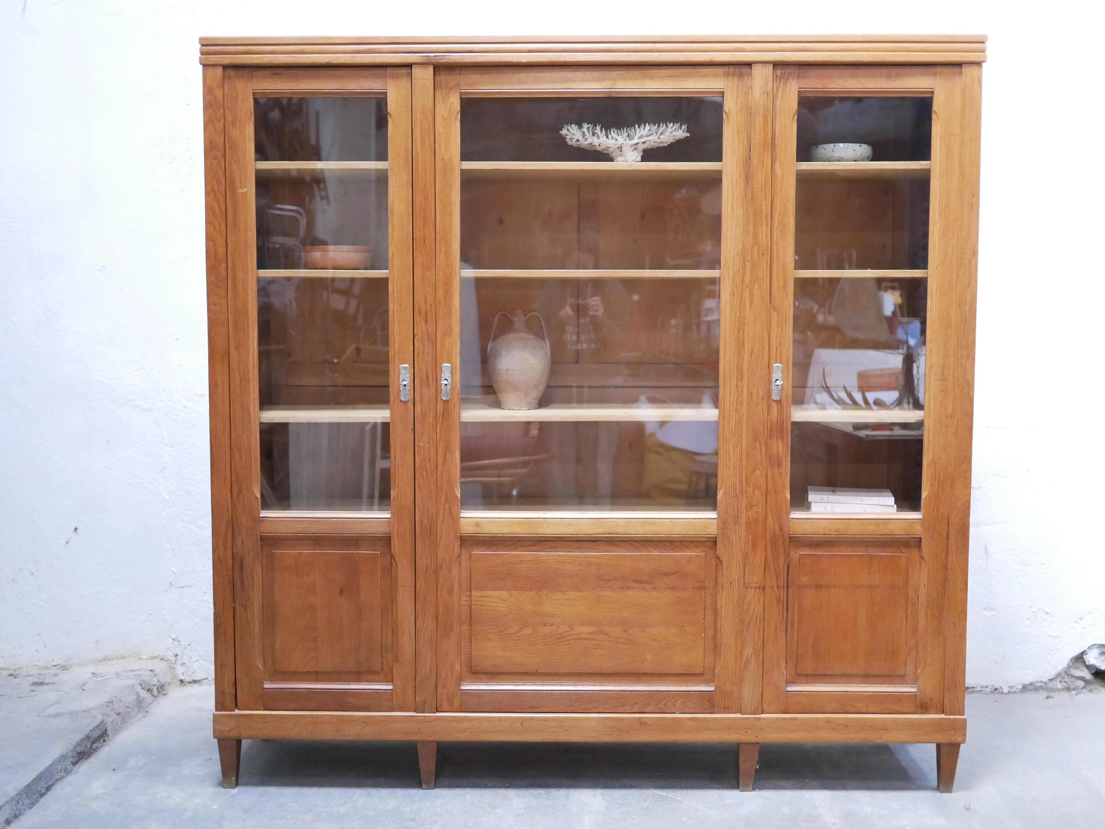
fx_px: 1277
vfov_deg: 36.0
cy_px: 414
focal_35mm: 40
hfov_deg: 46.8
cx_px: 552
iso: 2500
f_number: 1.7
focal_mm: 20
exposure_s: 1/60
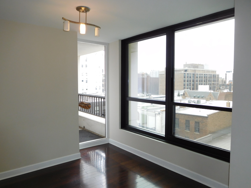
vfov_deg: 54.9
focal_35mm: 25
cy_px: 94
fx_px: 181
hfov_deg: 69.4
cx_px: 126
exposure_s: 1/60
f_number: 3.4
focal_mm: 4.5
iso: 125
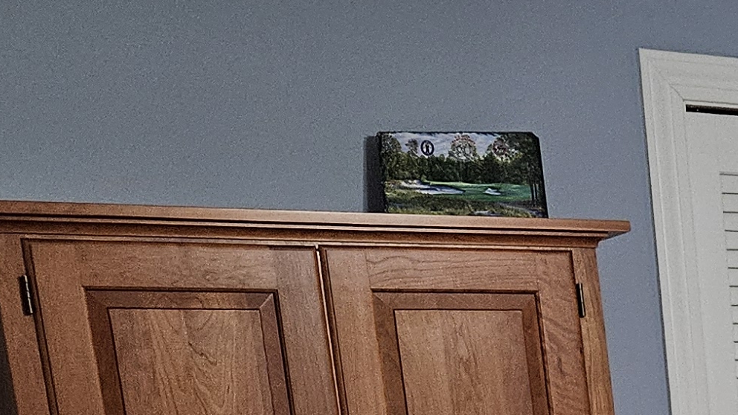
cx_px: 1206
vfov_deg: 10.8
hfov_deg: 18.1
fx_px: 1976
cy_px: 859
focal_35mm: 101
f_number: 1.8
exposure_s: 1/120
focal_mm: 5.4
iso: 640
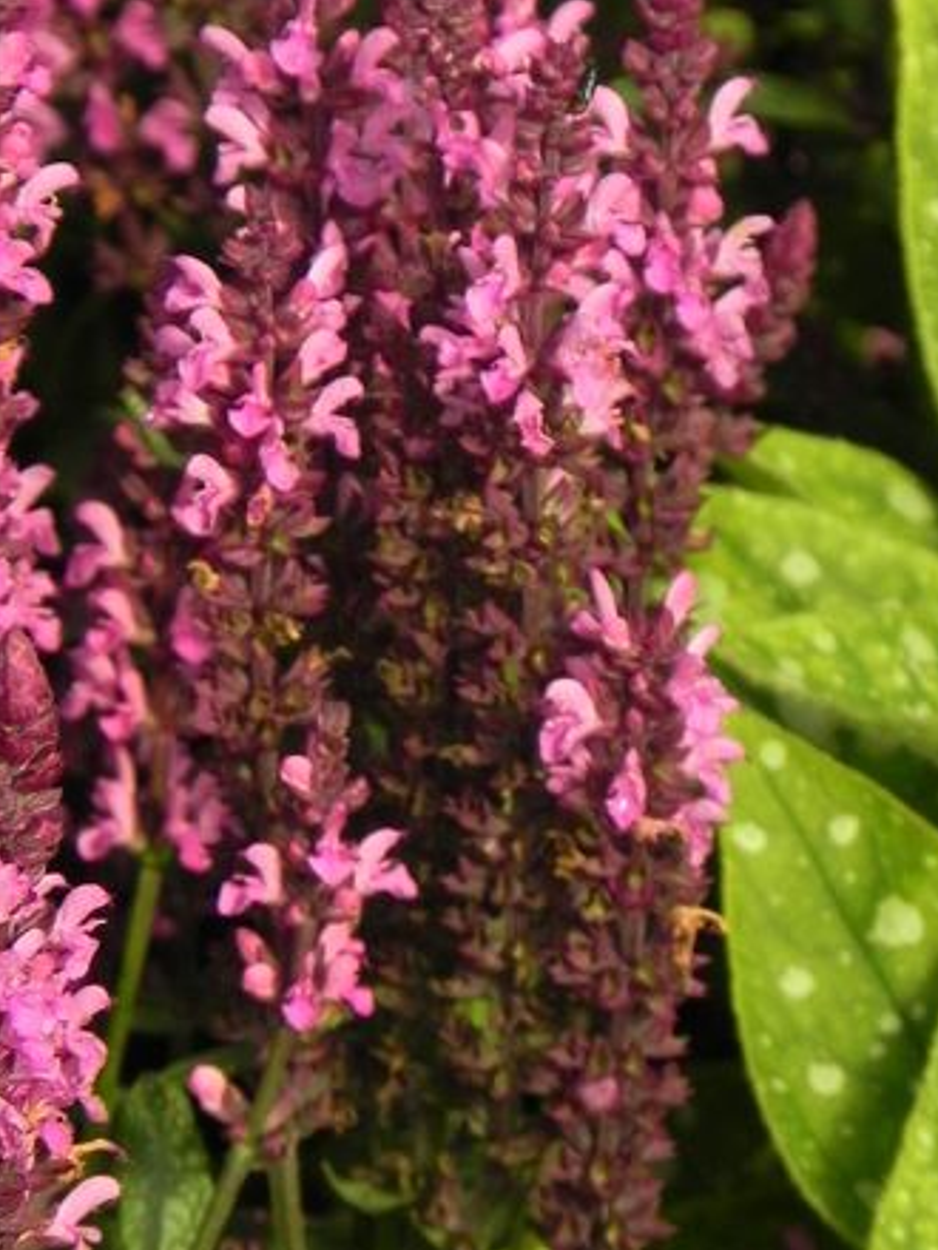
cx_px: 233
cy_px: 452
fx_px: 22148
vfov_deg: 3.2
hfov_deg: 2.4
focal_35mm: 613
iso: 160
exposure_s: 1/640
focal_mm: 59.9
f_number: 5
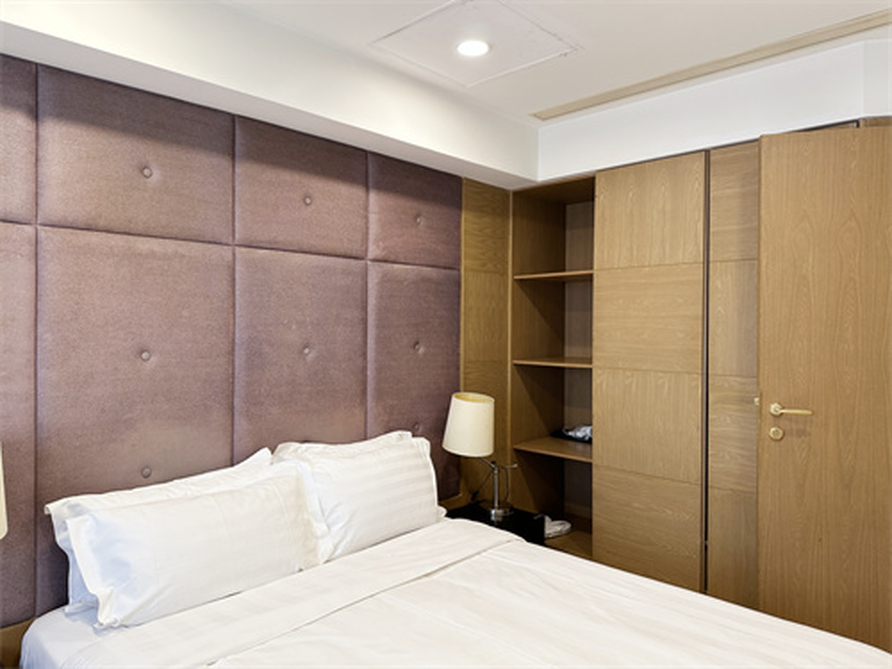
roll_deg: -0.3
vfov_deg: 56.8
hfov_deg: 71.6
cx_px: 446
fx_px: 618
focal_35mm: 24
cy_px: 334
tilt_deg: +0.0
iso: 125
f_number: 1.78
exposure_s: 1/50
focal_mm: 6.86
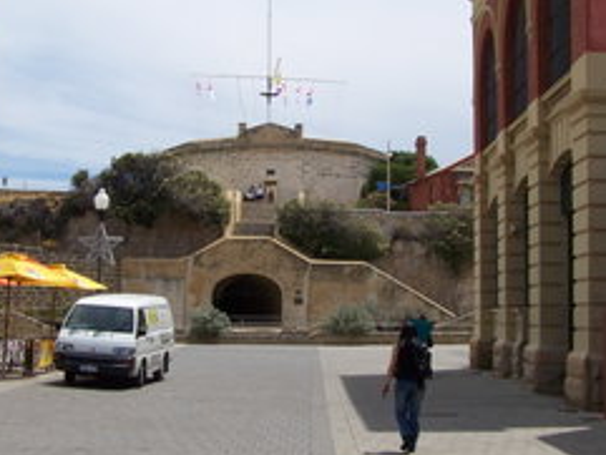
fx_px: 1103
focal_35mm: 63
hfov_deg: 30.7
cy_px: 173
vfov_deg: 23.3
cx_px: 277
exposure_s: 1/800
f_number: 4
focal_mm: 6.3
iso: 64
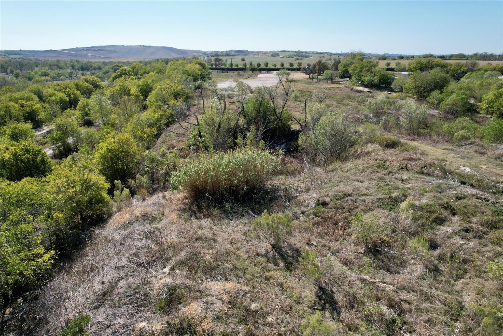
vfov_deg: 57.2
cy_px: 168
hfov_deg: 78.6
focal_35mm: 22
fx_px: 307
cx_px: 252
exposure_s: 1/2500
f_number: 2.8
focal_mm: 8.38
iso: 200
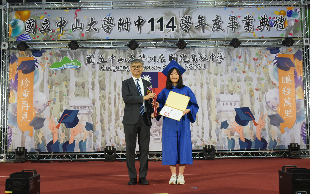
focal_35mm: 35
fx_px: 296
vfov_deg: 36.3
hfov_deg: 55.3
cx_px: 154
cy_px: 101
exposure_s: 1/100
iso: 1600
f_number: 5.6
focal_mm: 34
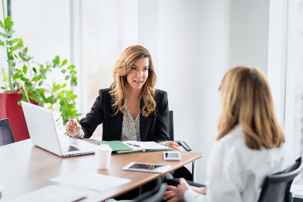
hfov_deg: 23.9
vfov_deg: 16.1
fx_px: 716
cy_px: 101
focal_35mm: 85
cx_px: 152
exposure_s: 1/400
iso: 160
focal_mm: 85
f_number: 1.6
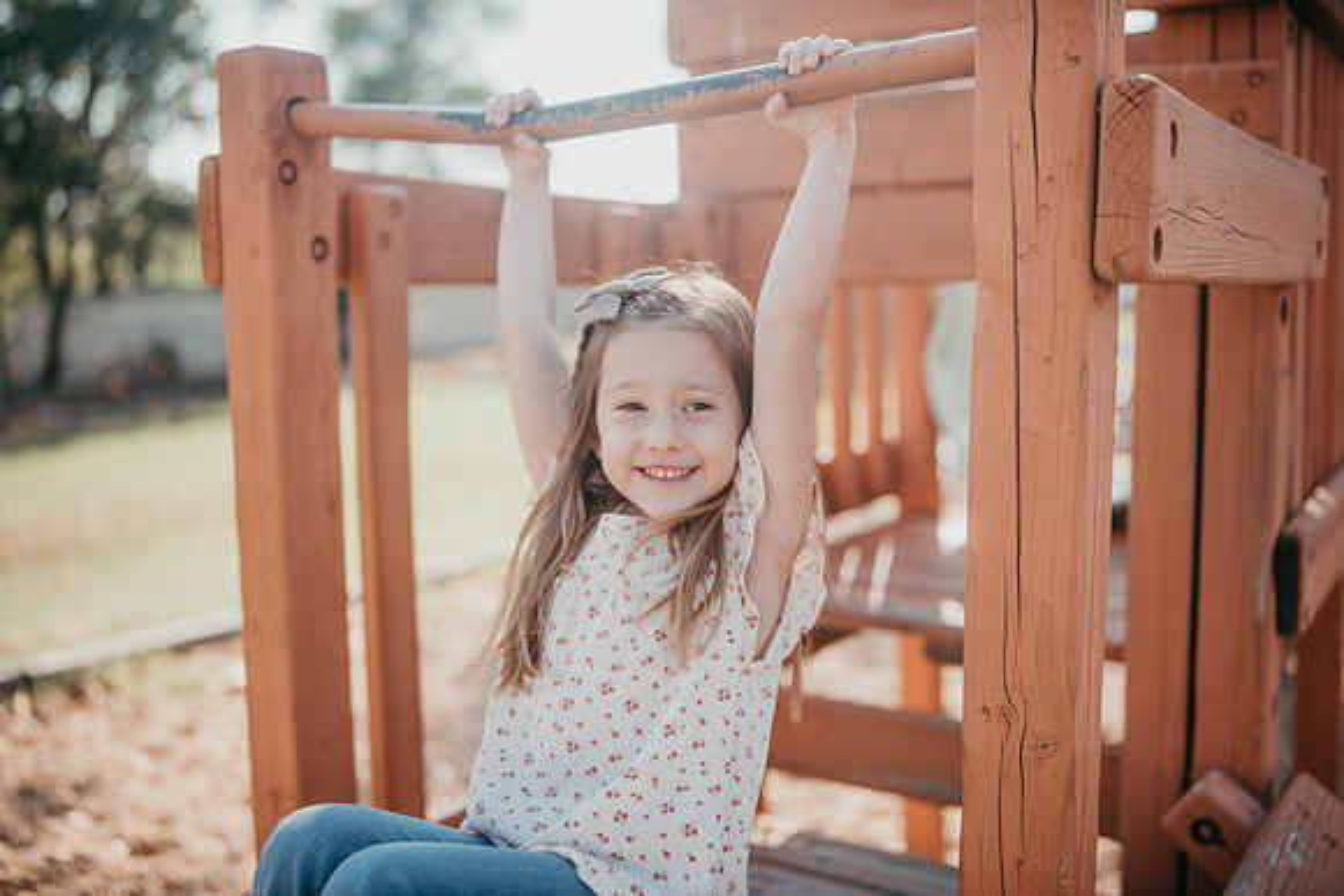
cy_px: 448
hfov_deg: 54.4
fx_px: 1307
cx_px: 672
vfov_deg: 37.9
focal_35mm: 35
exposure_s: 1/1600
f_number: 1.6
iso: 64
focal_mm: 35
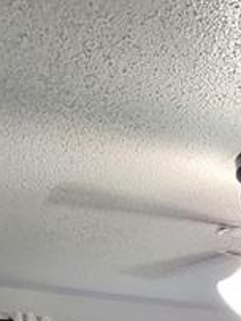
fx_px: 716
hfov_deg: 17.8
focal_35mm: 77
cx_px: 316
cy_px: 670
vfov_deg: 17.1
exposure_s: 1/60
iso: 200
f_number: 2.2
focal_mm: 2.2
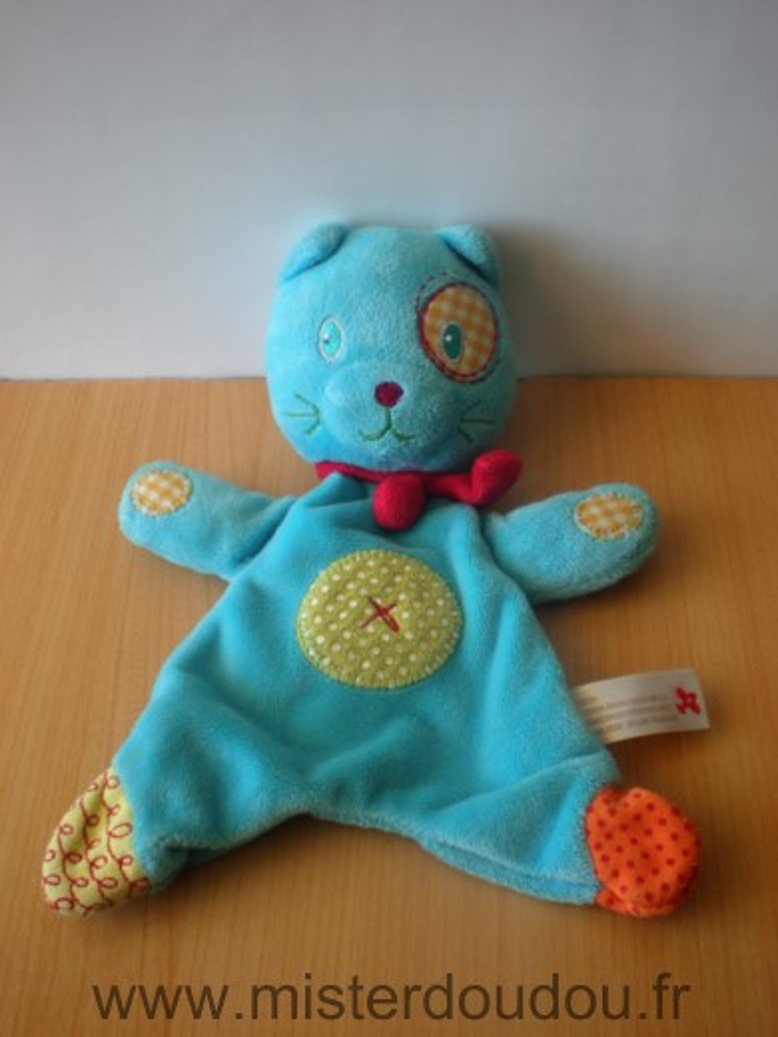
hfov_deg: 37.7
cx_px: 389
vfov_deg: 49.0
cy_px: 518
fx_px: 1139
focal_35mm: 38
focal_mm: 6.3
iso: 94
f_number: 3.1
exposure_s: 1/55.5
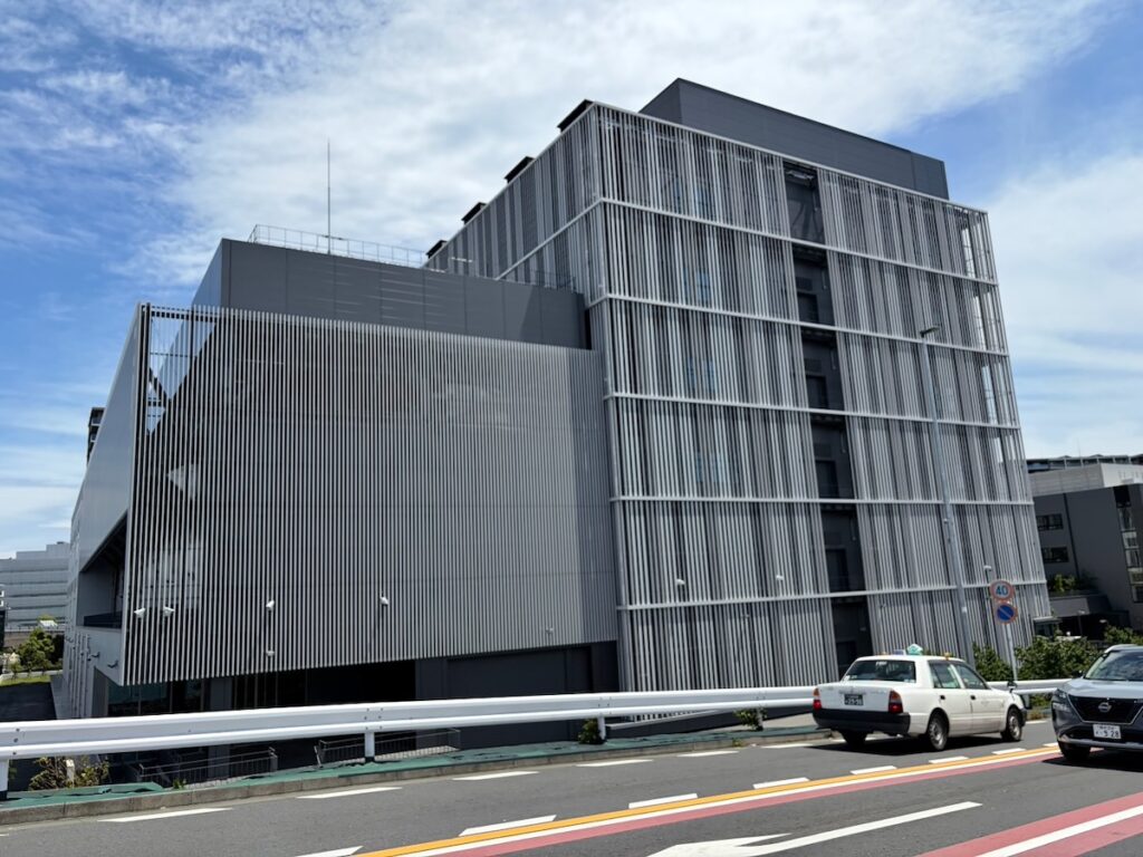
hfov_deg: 67.3
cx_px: 572
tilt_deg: +12.8
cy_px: 428
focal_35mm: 26
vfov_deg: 53.1
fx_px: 859
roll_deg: +3.8
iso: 64
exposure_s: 1/6329
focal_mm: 5.96
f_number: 1.6
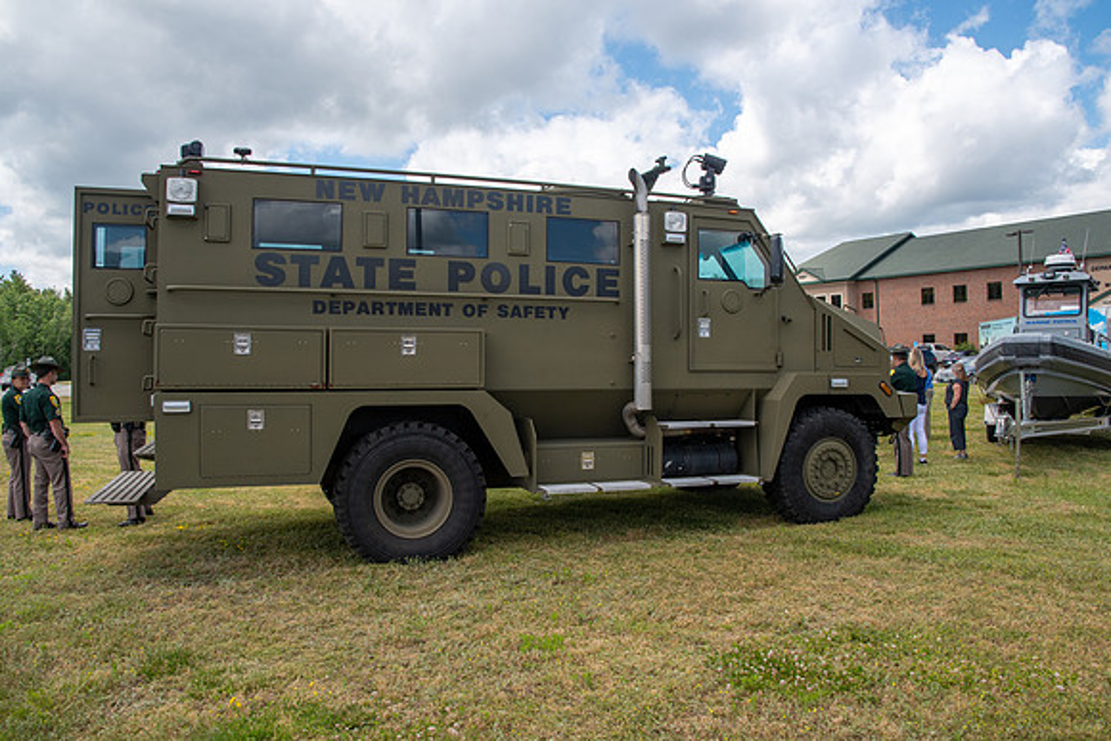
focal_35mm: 25
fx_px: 764
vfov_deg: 51.8
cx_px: 565
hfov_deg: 72.0
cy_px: 371
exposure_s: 1/500
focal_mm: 16
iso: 125
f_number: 7.1
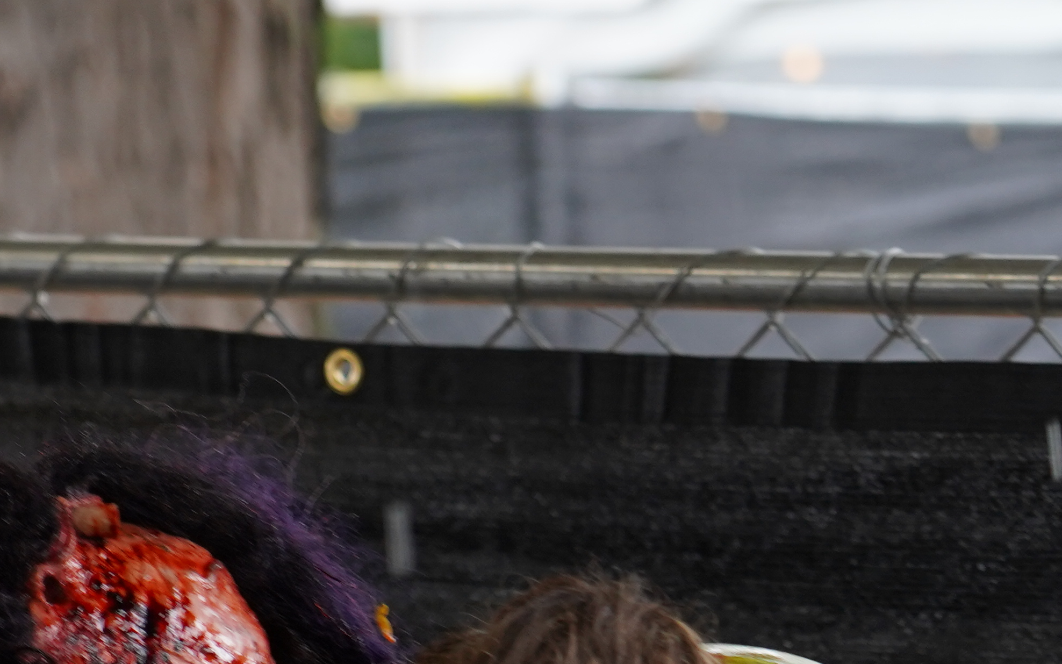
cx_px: 74
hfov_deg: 6.4
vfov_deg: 4.0
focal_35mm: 325
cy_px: 849
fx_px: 9406
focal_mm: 105
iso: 800
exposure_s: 1/125
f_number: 4
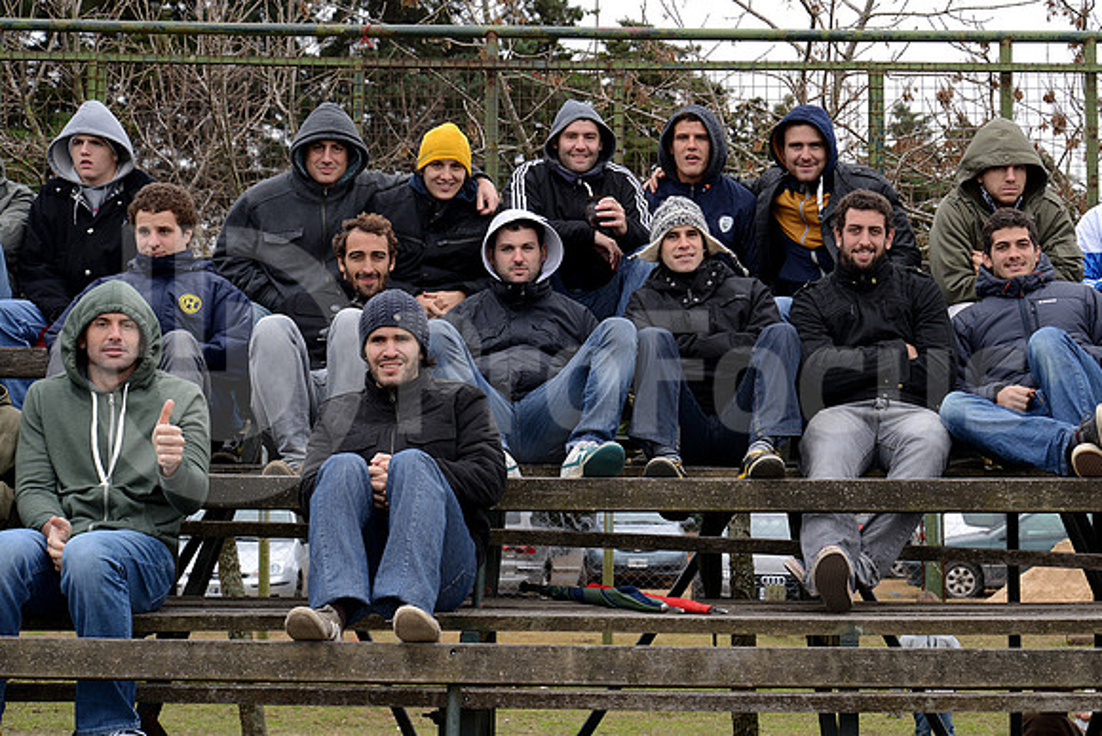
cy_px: 368
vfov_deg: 24.6
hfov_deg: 36.2
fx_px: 1684
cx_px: 551
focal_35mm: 55
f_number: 5.6
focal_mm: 55
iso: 320
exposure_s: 1/100
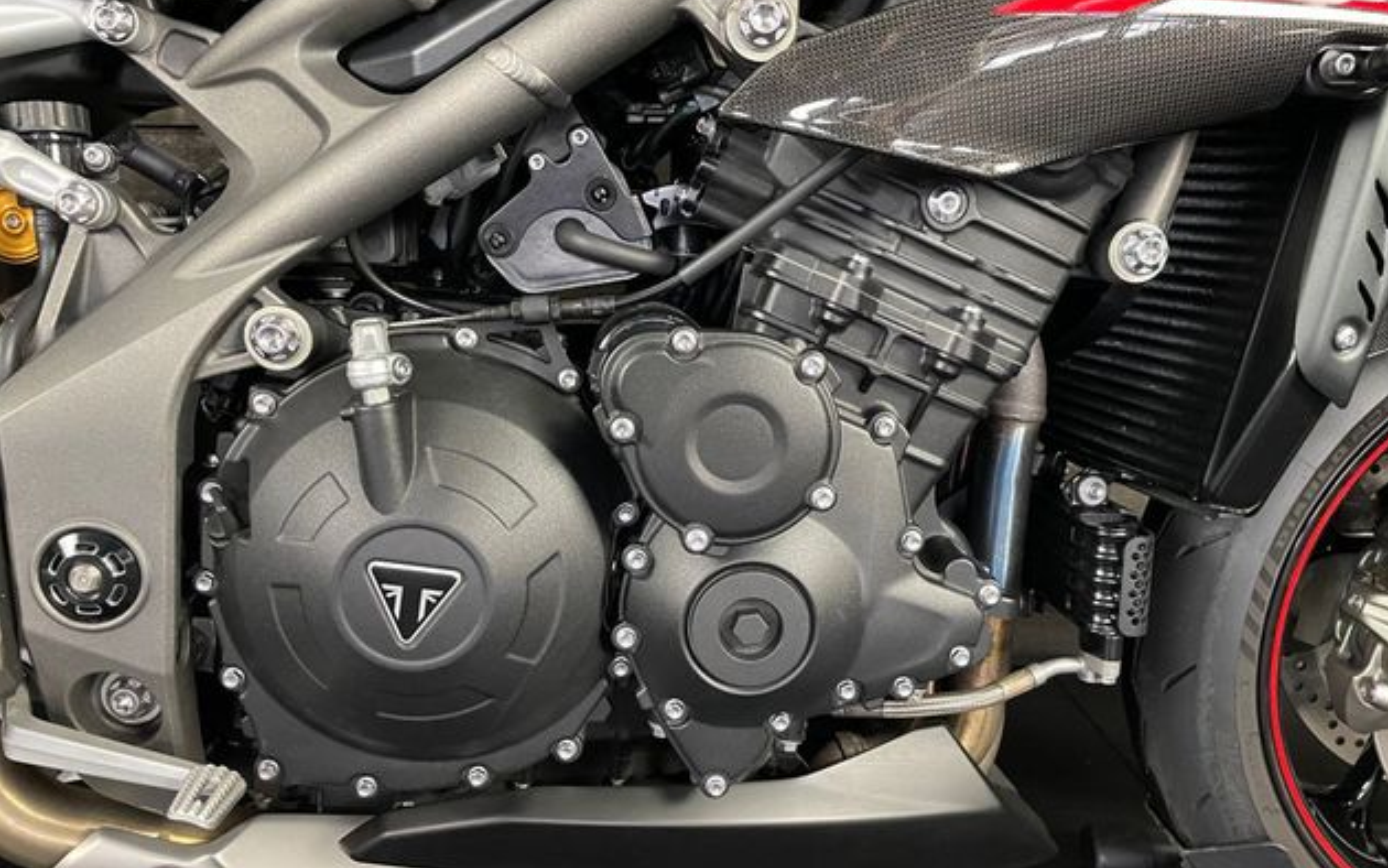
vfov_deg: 44.5
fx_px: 1059
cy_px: 412
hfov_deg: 66.5
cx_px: 703
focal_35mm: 28
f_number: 1.6
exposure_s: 1/50
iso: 500
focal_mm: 4.2
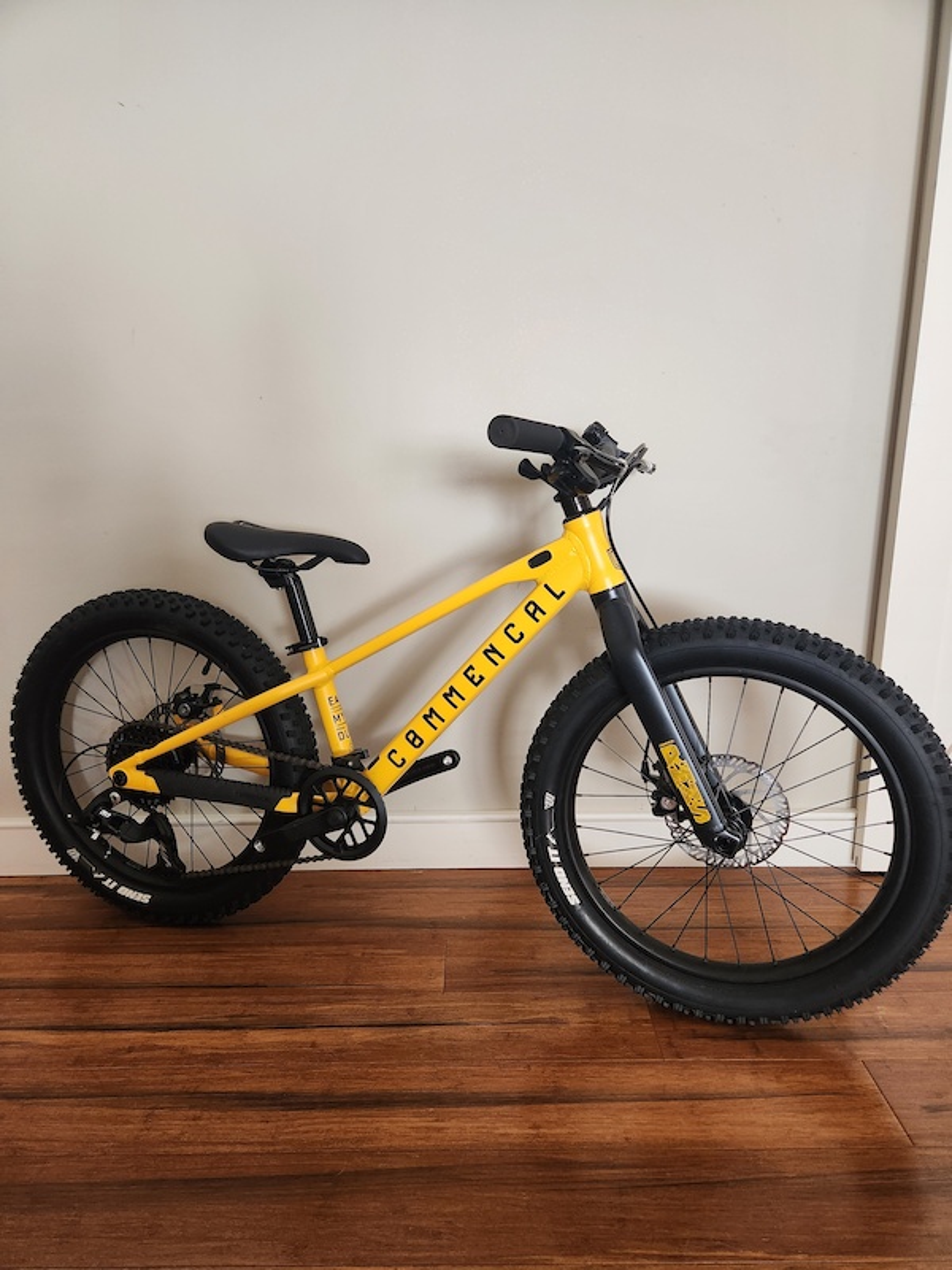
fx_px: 843
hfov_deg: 58.9
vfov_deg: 73.9
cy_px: 635
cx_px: 476
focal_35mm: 23
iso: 400
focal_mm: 5.4
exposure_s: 1/120
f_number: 1.8
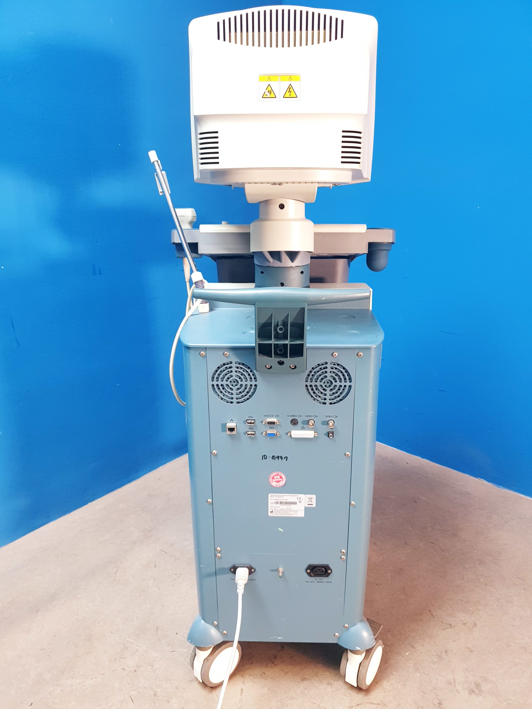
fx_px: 533
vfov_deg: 67.3
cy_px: 354
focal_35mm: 26
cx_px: 266
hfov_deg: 53.1
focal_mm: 4.3
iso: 200
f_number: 1.5
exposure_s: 1/50
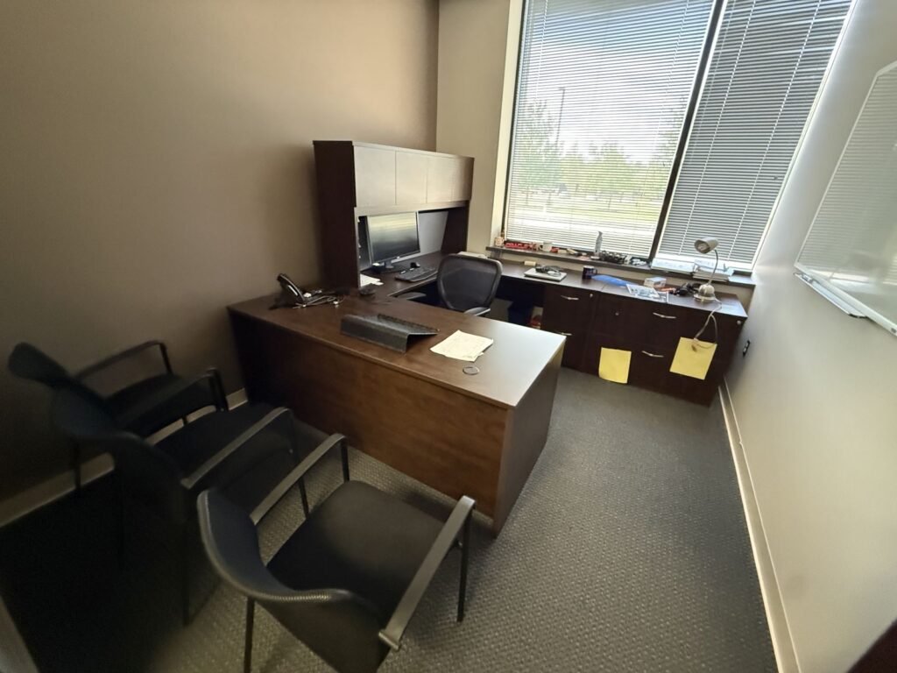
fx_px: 363
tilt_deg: -25.0
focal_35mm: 14
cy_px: 336
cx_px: 448
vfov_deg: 85.7
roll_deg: -2.1
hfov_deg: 102.1
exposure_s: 1/40
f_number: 2.2
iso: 1000
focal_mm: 2.22
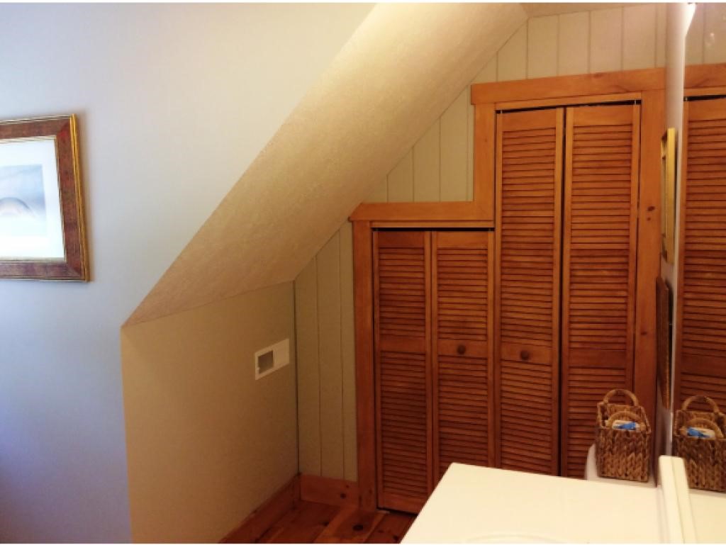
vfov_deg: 44.2
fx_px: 671
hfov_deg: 56.8
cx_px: 363
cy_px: 272
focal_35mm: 32
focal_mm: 3.3
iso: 80
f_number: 2.4
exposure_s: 1/24
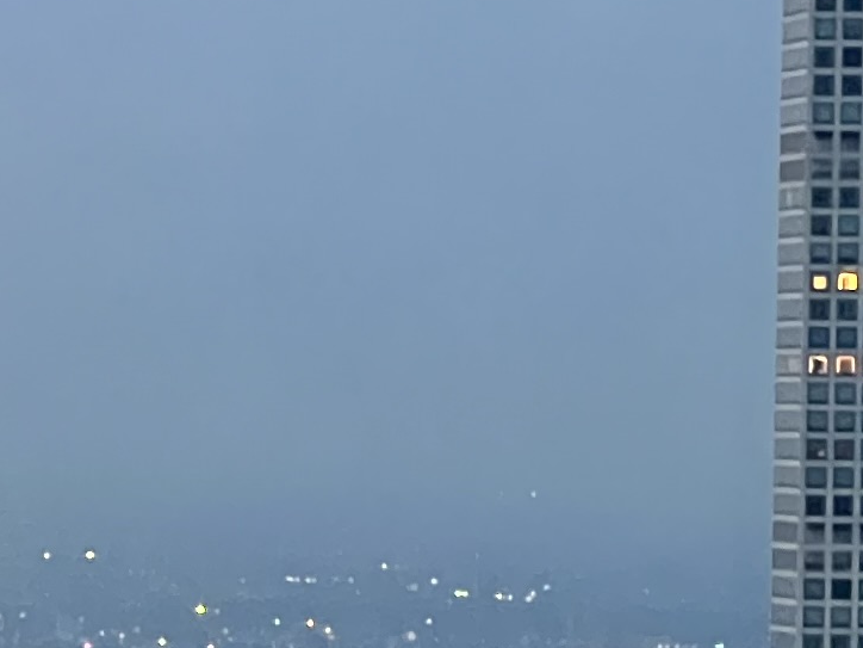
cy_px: 851
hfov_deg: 4.5
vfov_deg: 3.5
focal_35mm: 429
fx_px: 10695
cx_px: -955
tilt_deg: -3.9
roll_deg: -0.3
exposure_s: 1/30
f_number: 2.8
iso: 1000
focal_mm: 9
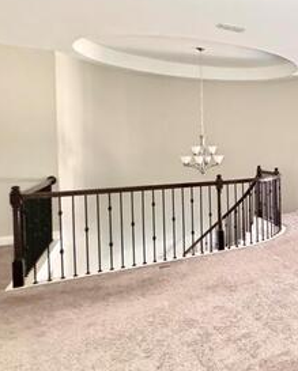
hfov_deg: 31.7
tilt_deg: -1.8
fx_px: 352
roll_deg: +0.1
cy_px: 154
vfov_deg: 55.3
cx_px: 410
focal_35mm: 32
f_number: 2.2
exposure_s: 1/42
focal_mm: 2.22
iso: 1250
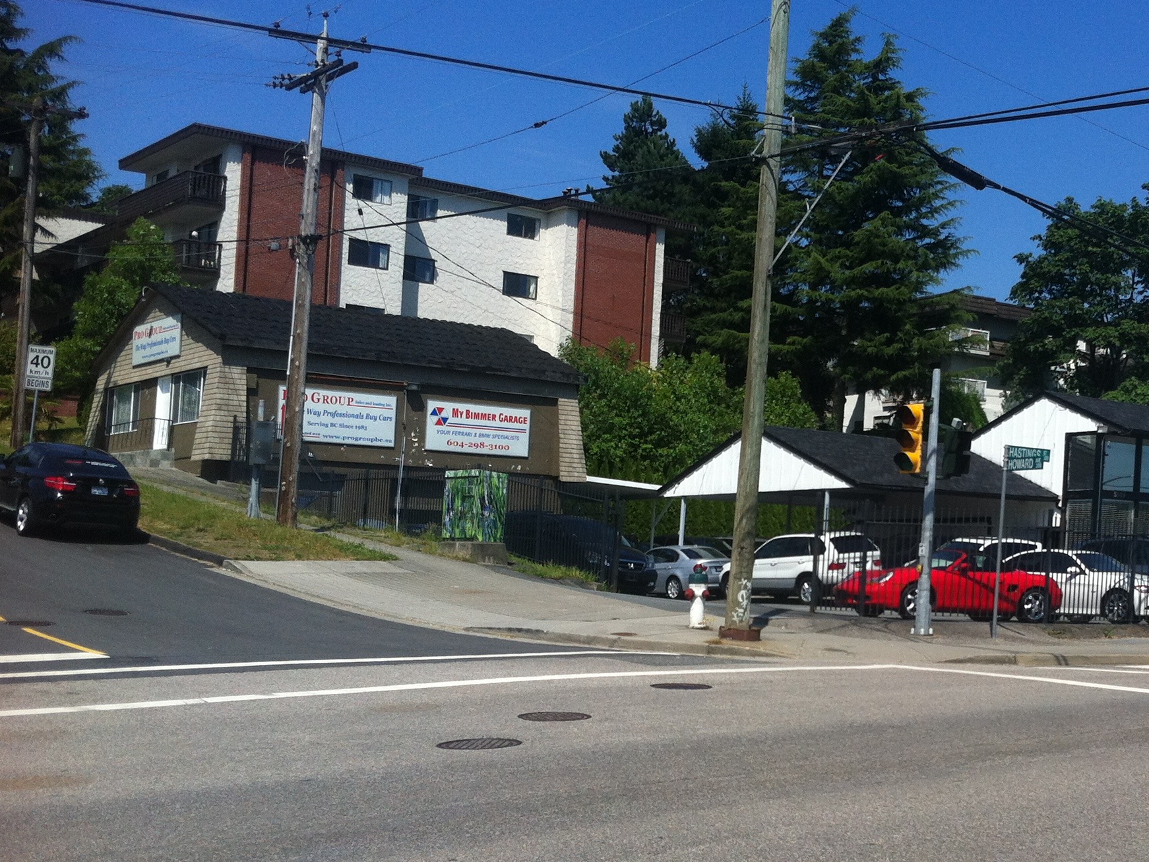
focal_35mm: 52
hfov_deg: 36.1
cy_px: 569
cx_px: 837
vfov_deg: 27.9
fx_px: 1726
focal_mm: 3.85
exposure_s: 1/1588
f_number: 2.8
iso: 80
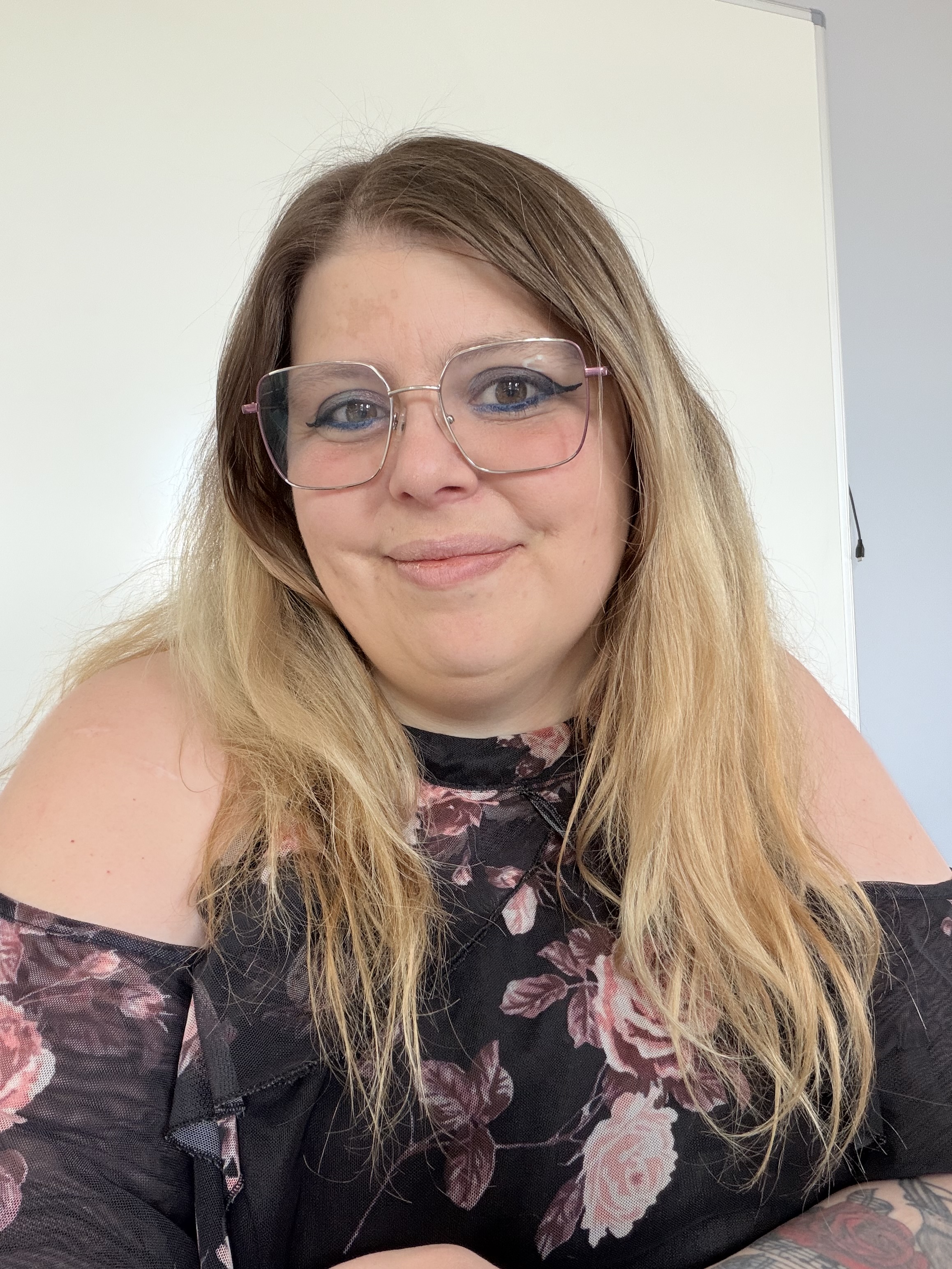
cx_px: 476
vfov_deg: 60.0
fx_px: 1100
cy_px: 634
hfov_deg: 46.8
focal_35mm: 30
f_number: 1.9
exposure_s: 1/60
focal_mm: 2.71
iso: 100
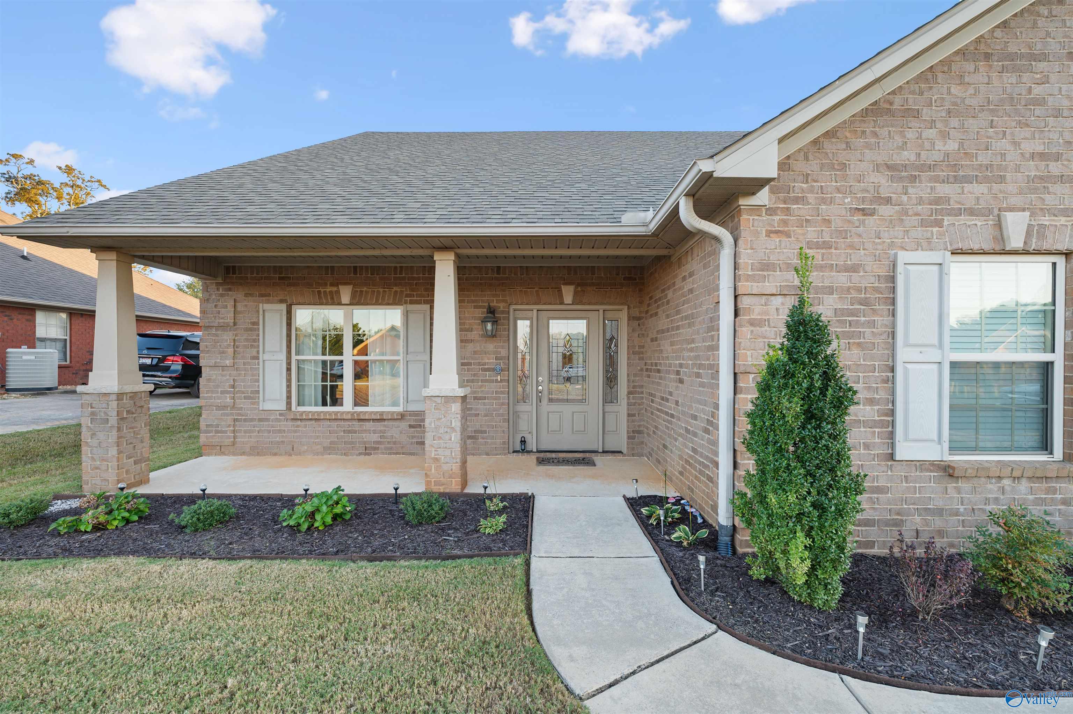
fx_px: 417
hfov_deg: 104.3
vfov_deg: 81.1
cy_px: 357
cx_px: 536
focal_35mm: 14
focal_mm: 14
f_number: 5
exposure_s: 1/25
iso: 250
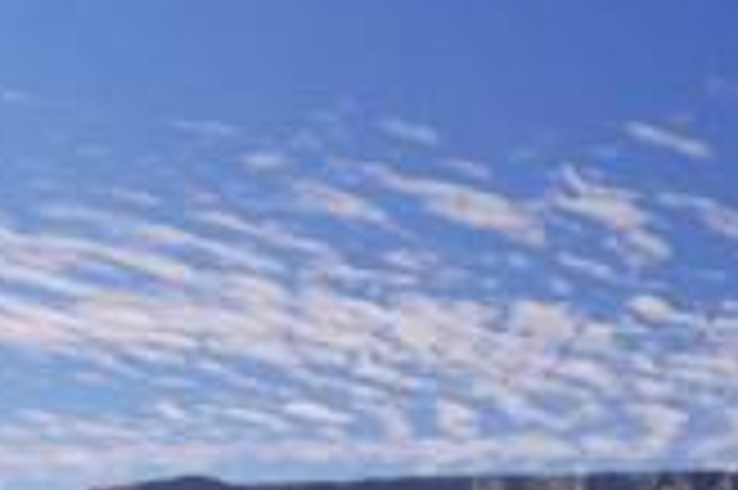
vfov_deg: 10.0
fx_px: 2703
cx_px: 652
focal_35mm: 132
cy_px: 733
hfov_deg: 15.4
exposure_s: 1/500
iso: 200
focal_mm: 20
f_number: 3.5
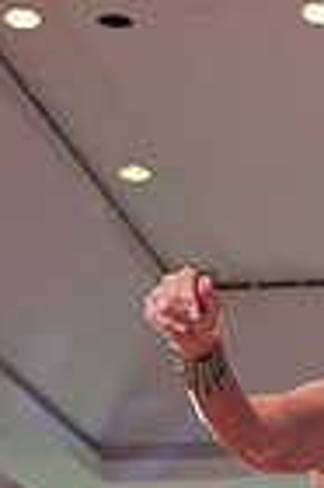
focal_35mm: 137
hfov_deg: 9.4
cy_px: 620
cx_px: 636
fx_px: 1854
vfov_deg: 14.4
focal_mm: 33
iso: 2500
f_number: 4
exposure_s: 1/500
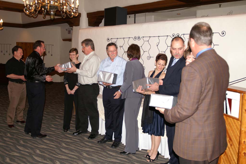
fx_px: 246
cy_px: 82
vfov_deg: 36.8
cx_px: 123
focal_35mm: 36
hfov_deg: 53.2
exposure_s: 1/60
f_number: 3.5
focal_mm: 24
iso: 200
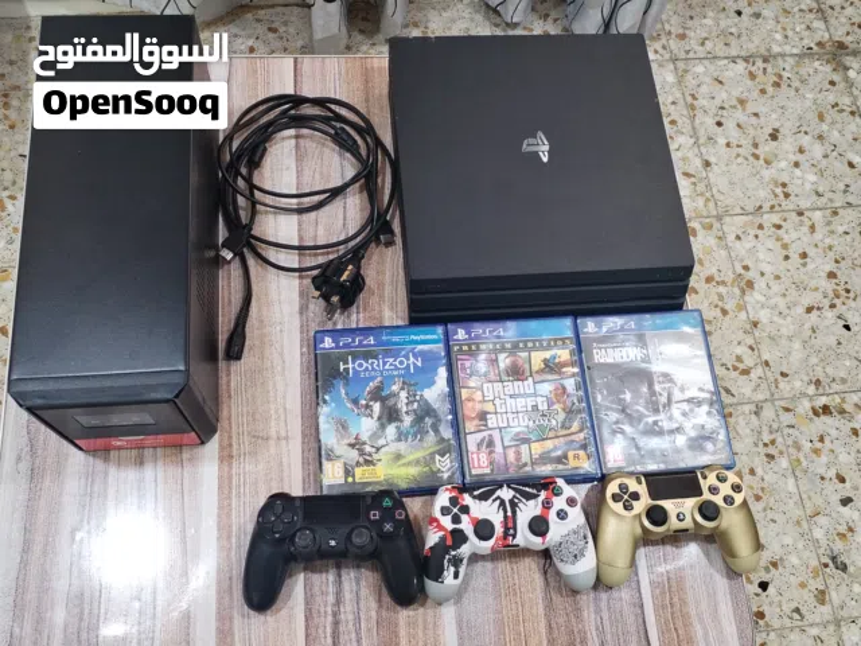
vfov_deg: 41.8
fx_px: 846
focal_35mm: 34
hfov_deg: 54.0
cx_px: 430
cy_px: 323
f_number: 1.8
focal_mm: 4.75
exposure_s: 1/33.3
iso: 645
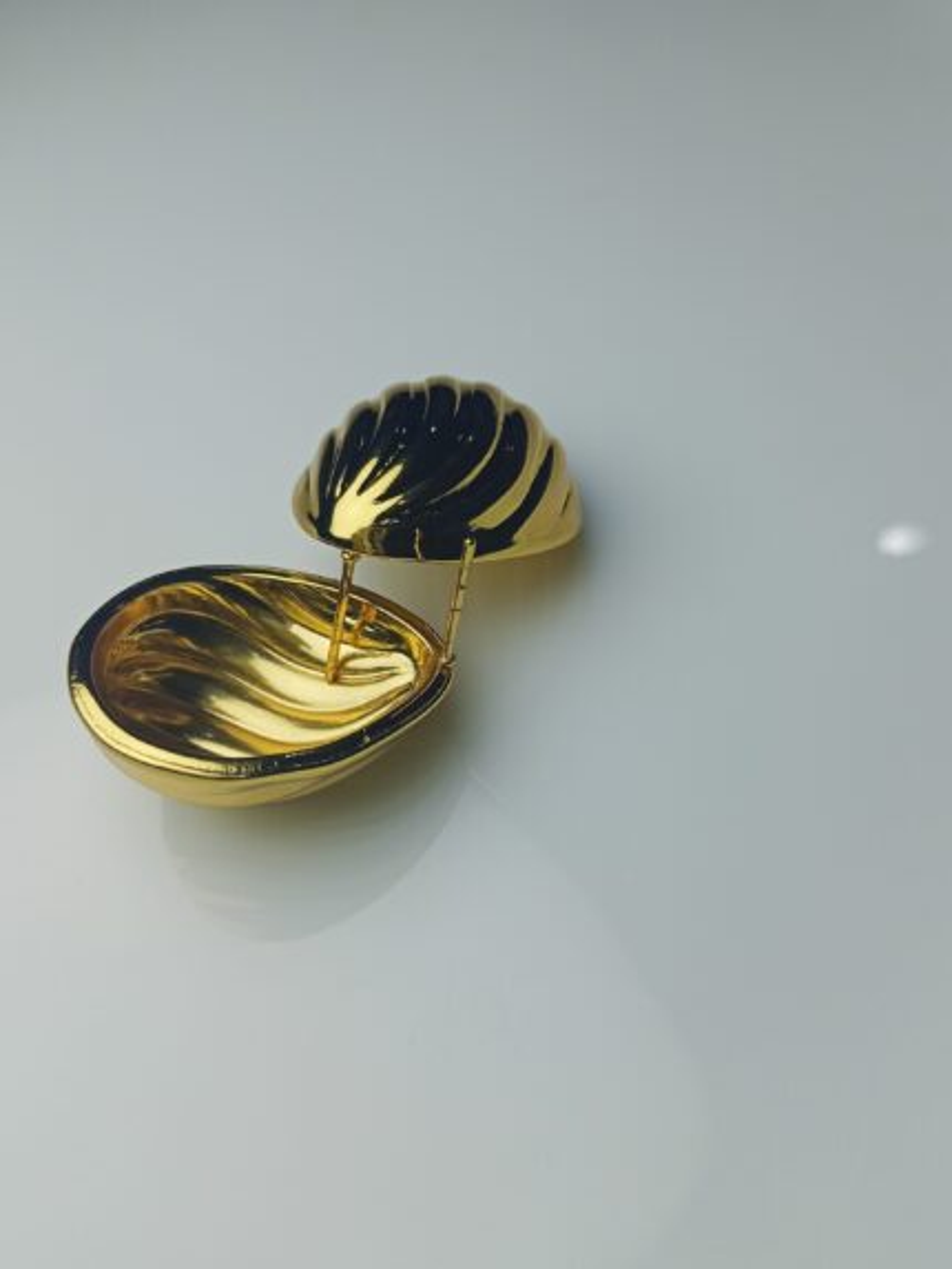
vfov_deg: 55.3
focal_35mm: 33
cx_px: 476
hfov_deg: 43.0
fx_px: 1210
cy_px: 634
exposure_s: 1/353
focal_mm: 3.98
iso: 50
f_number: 1.8
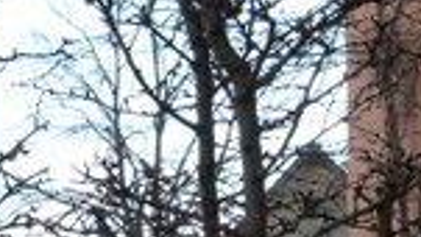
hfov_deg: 19.7
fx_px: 1206
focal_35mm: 108
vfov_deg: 10.8
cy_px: 349
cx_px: 125
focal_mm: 4.5
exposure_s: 1/400
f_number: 4
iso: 160
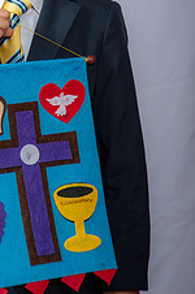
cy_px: 64
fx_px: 1263
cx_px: 18
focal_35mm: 155
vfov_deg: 13.2
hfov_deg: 8.8
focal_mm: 78
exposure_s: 1/200
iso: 250
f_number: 5.6
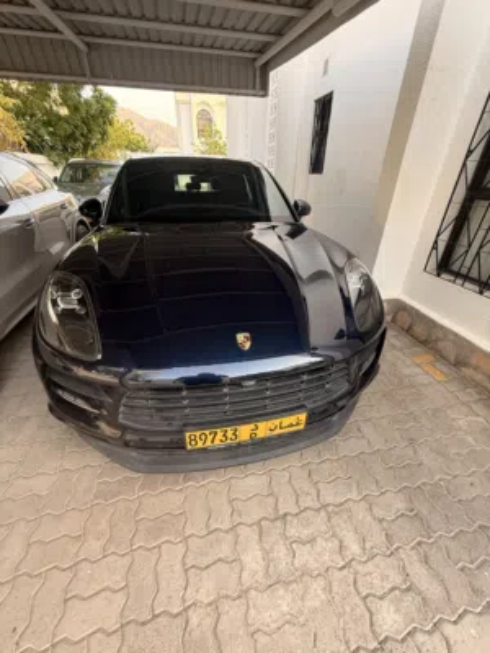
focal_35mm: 14
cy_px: 326
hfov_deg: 85.7
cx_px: 245
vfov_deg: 102.1
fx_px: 264
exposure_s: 1/99
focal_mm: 2.22
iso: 250
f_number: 2.2
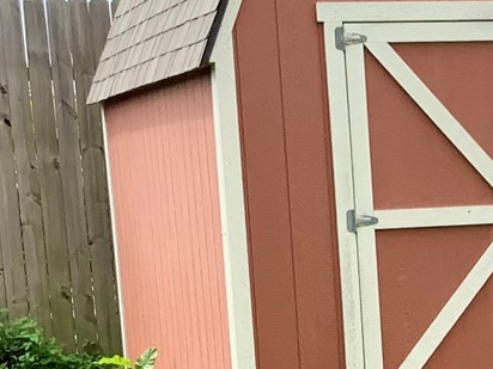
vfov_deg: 10.0
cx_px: 576
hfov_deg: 13.4
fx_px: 2051
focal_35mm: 144
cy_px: 519
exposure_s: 1/770
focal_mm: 3
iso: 16
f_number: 1.8
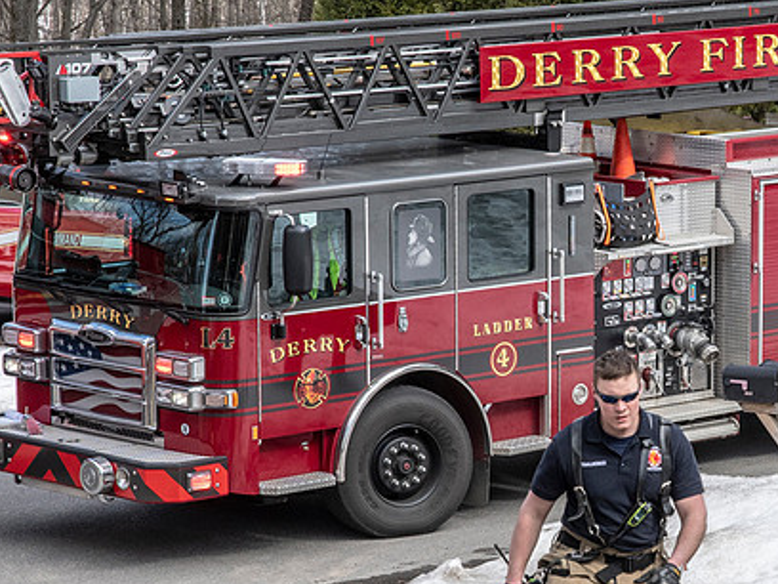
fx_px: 4135
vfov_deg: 8.1
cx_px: 685
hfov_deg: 10.7
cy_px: 419
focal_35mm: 184
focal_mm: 58
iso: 640
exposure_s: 1/400
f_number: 9
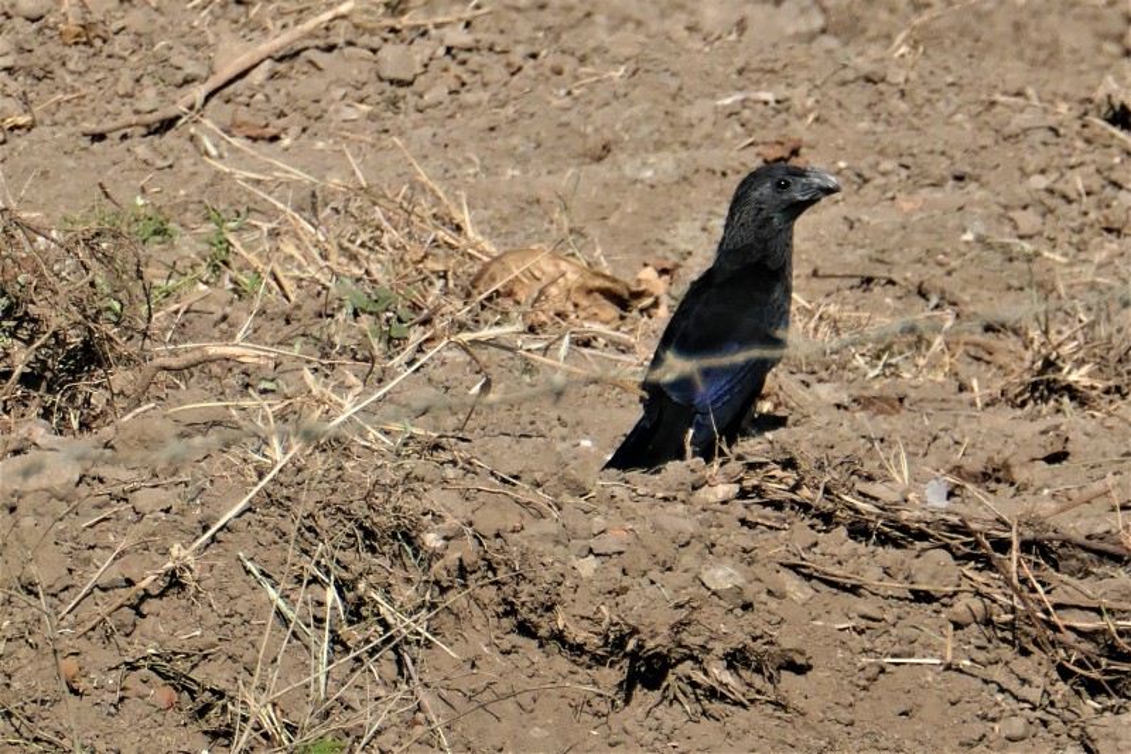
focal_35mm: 720
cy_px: 377
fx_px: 22614
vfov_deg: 1.9
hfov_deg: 2.9
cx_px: 566
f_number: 6.4
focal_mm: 132
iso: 200
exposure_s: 1/1000
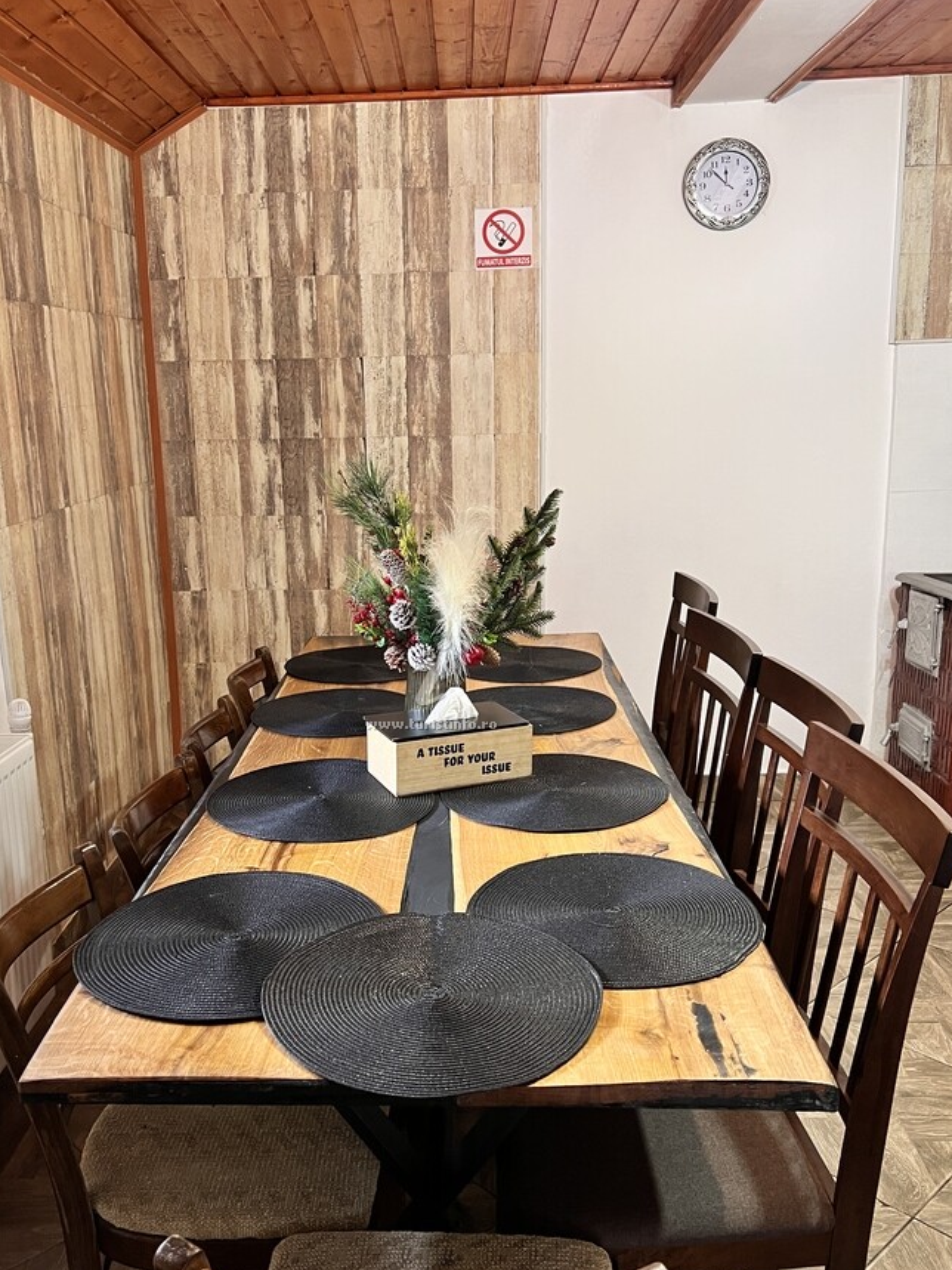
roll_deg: +2.1
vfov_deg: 58.3
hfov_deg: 45.4
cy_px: 674
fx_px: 1137
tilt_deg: -11.5
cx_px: 423
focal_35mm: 31
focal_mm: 5.7
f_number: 1.5
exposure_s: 1/50
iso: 160
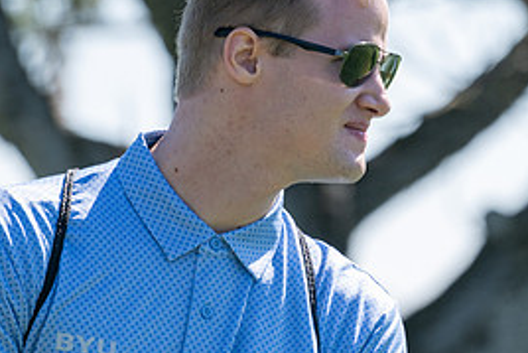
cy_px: 247
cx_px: 491
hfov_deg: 2.4
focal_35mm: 845
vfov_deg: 1.6
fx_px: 12399
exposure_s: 1/800
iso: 200
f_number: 5.6
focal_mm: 390
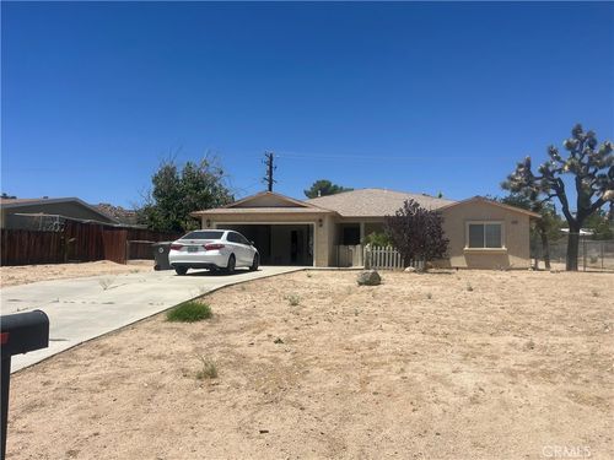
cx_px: 307
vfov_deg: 53.1
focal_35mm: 26
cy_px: 230
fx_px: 461
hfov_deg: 67.3
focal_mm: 5.1
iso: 50
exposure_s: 1/6173
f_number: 1.6
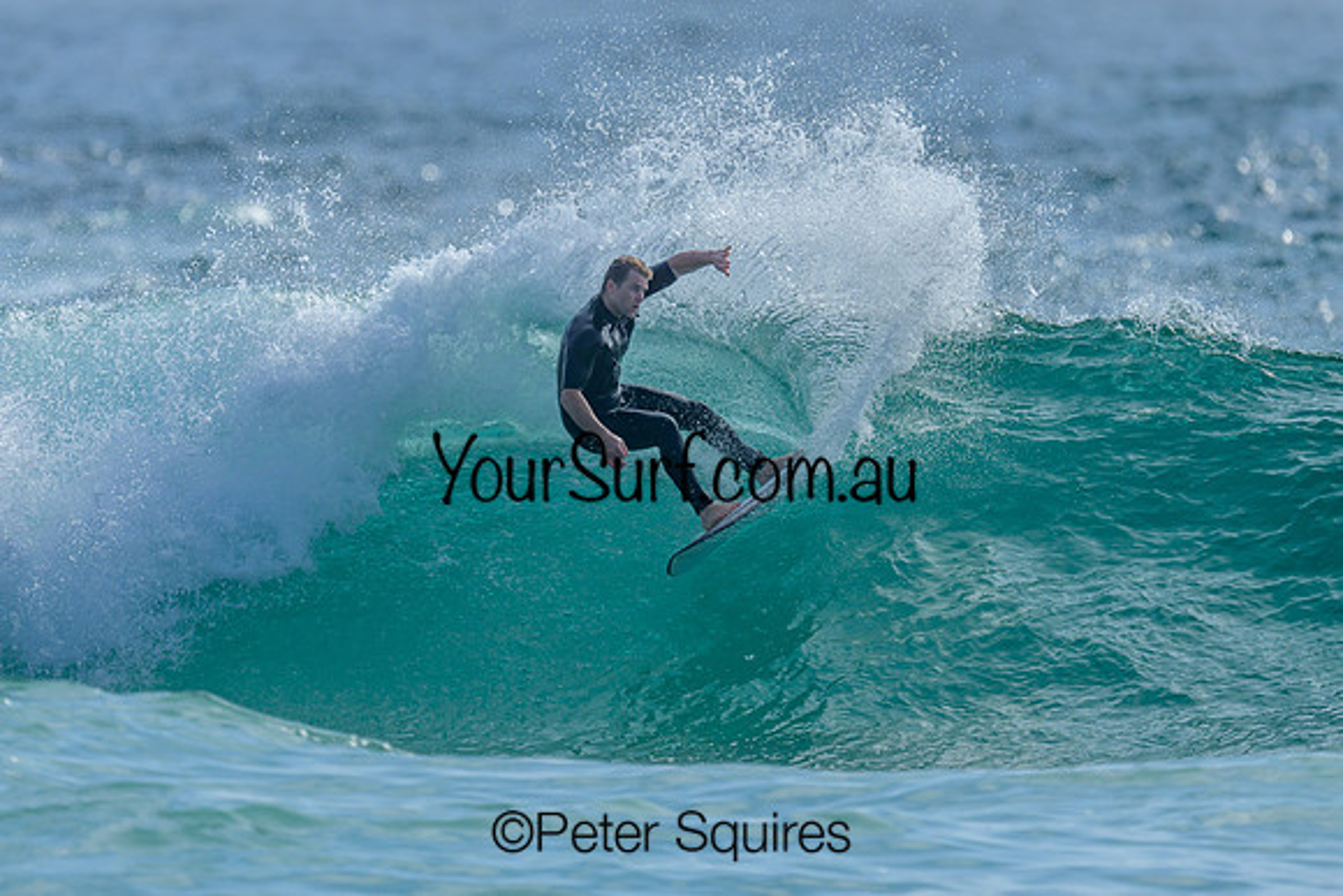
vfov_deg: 1.4
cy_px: 335
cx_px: 568
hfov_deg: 2.1
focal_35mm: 1002
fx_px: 37387
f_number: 6.3
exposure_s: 1/2000
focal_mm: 800
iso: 180
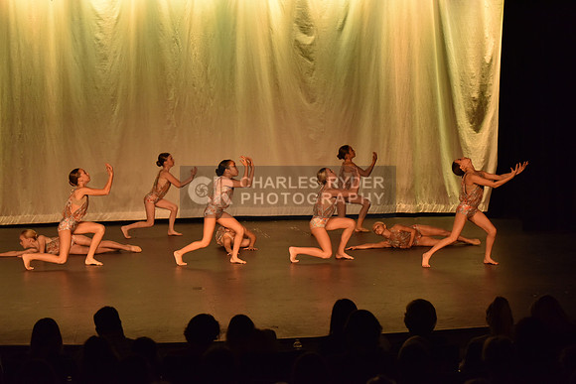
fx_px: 1680
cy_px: 192
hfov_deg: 19.5
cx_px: 288
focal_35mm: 105
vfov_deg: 13.0
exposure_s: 1/320
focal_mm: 105
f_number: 4
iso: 2000
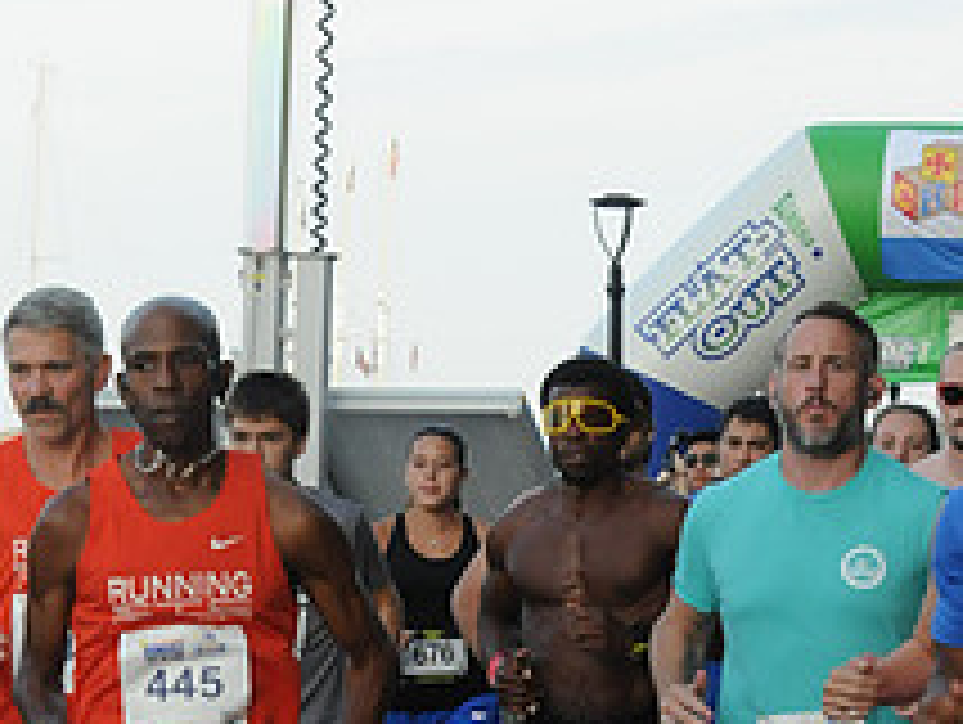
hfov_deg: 10.5
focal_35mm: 187
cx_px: 160
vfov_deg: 7.8
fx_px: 5208
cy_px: 1003
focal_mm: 48
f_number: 14
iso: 800
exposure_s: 1/250
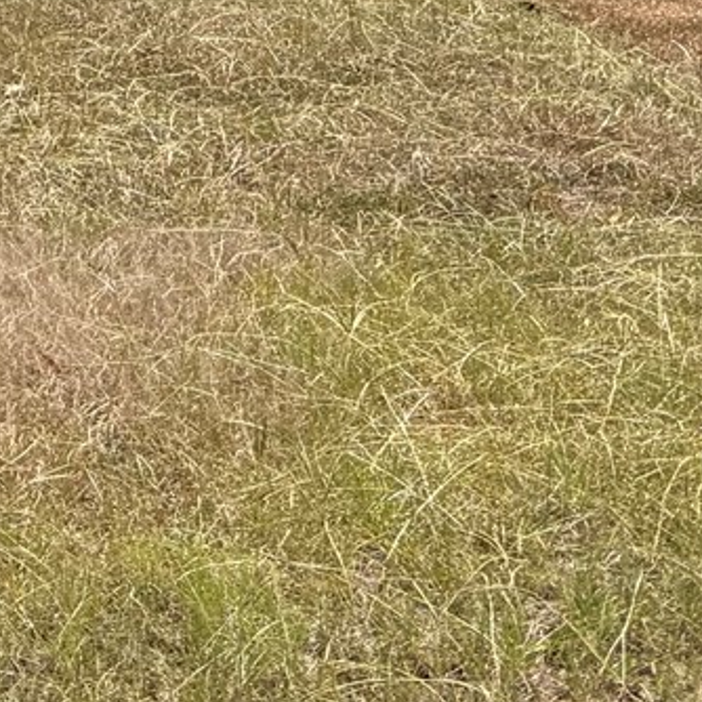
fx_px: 2983
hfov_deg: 10.0
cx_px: -1423
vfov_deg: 13.0
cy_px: -221
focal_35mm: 130
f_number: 1.78
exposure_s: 1/3759
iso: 100
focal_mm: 6.76
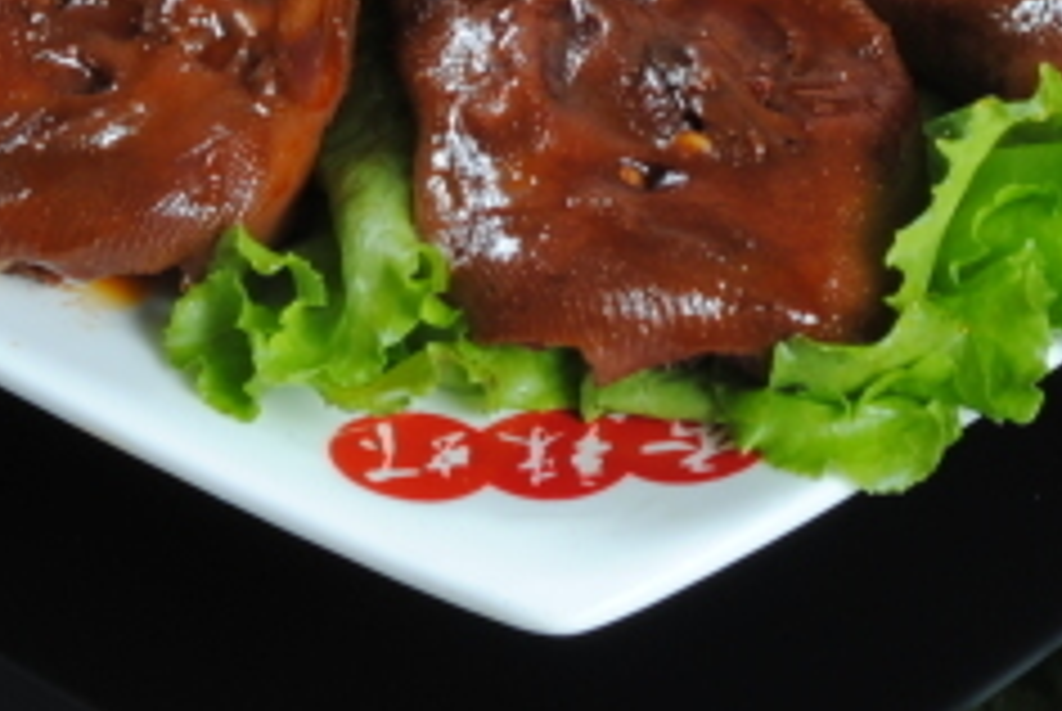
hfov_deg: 6.3
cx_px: 522
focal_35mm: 325
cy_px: -587
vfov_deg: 4.2
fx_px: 9599
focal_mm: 50
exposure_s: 1/125
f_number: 11
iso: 100
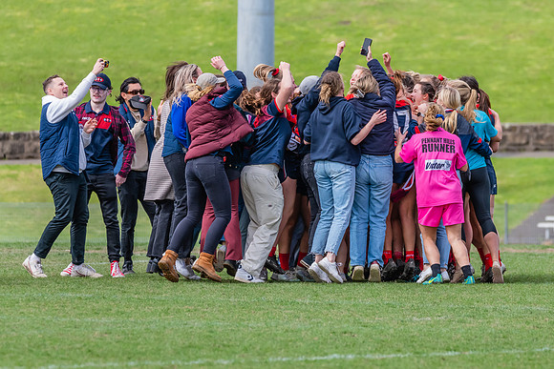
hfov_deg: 4.9
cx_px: 337
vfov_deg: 3.3
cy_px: 158
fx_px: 6514
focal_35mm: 423
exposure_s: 1/1600
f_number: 6.3
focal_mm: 280
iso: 800
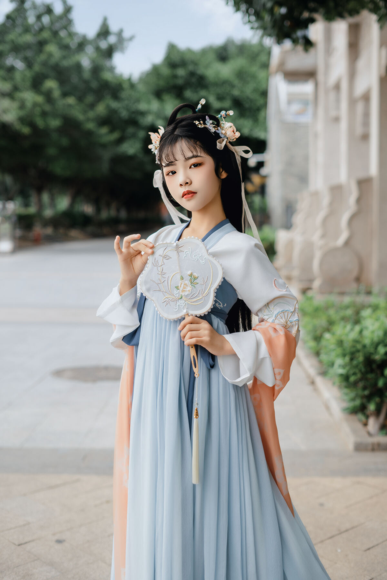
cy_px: 290
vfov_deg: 39.6
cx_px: 194
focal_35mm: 50
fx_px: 806
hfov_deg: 27.0
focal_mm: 50
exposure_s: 1/250
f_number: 2.5
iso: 80
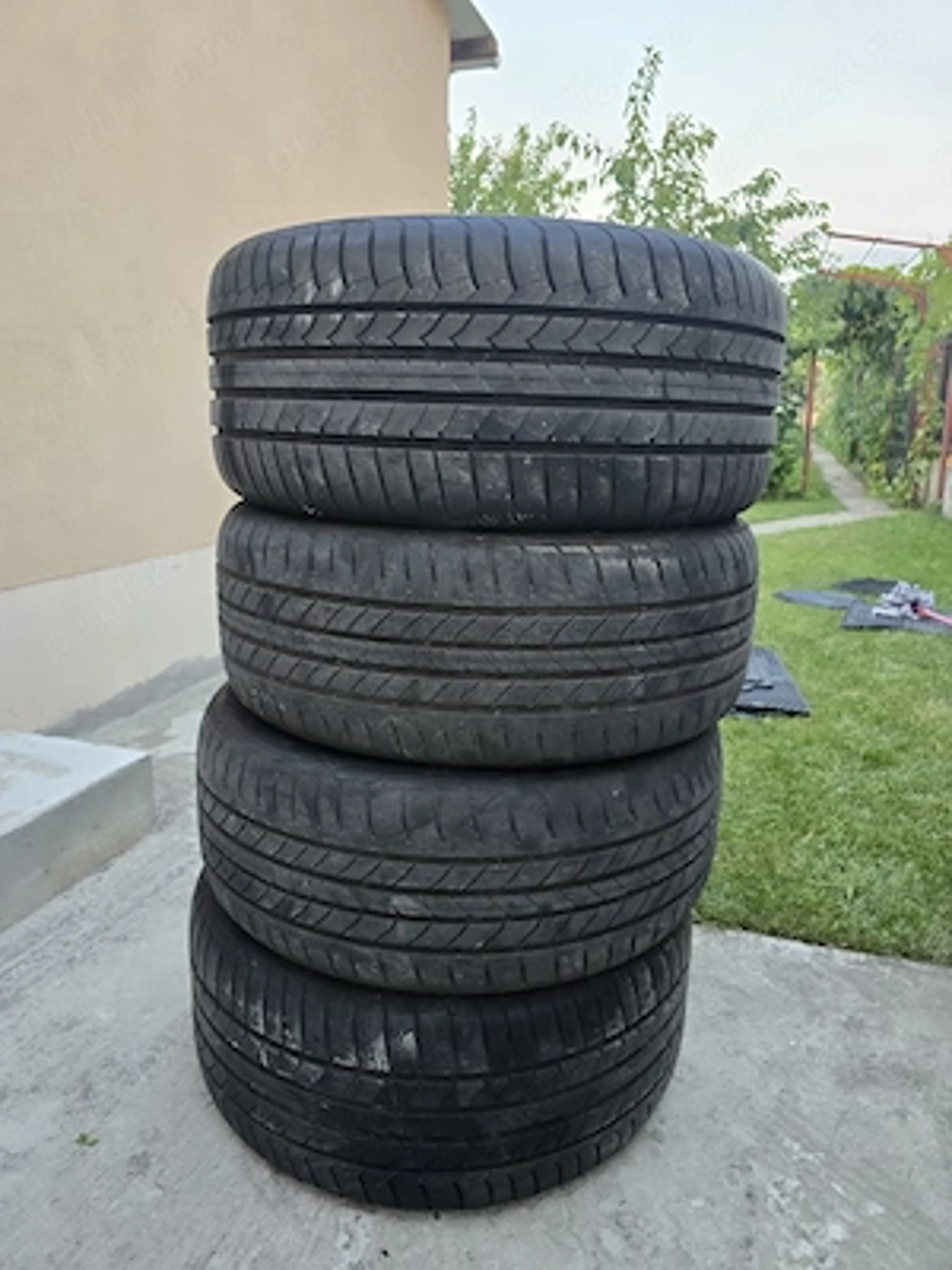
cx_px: 476
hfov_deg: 58.9
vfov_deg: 73.9
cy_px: 635
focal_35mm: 23
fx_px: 843
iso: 250
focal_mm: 6.3
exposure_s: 1/100
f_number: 1.7
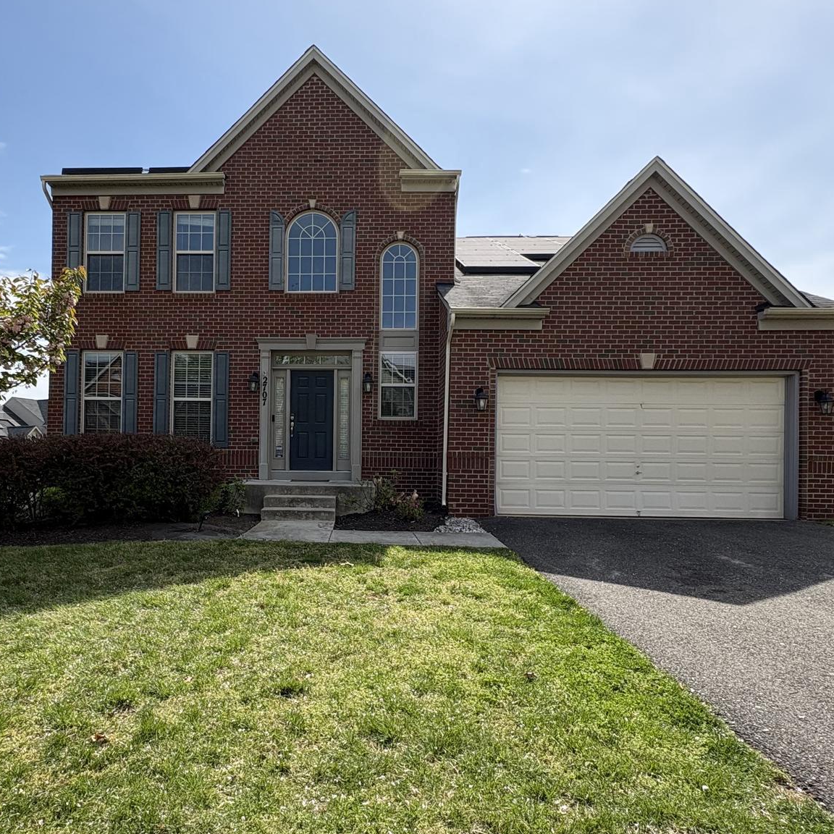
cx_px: 327
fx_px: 600
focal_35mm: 22
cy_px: 458
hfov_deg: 68.8
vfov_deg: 69.5
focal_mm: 2.22
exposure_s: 1/944
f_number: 2.2
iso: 50
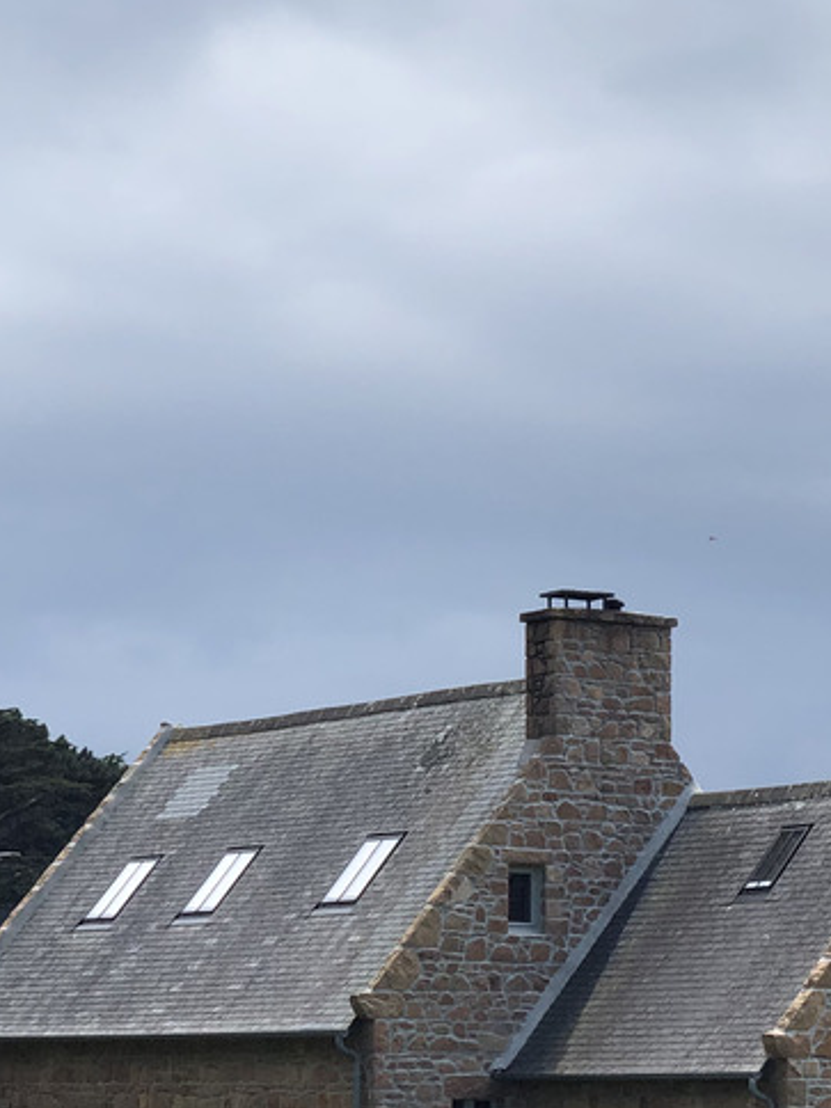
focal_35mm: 129
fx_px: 4129
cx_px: 984
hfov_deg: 11.3
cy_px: 884
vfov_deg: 15.2
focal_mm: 6
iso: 16
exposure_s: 1/906
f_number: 2.4
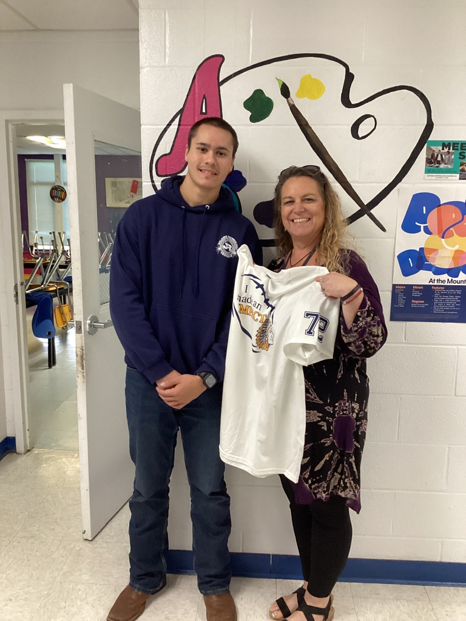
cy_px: 310
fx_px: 556
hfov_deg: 45.4
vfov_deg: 58.4
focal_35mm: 31
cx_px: 233
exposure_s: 1/50
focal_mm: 3.3
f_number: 2.4
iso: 320
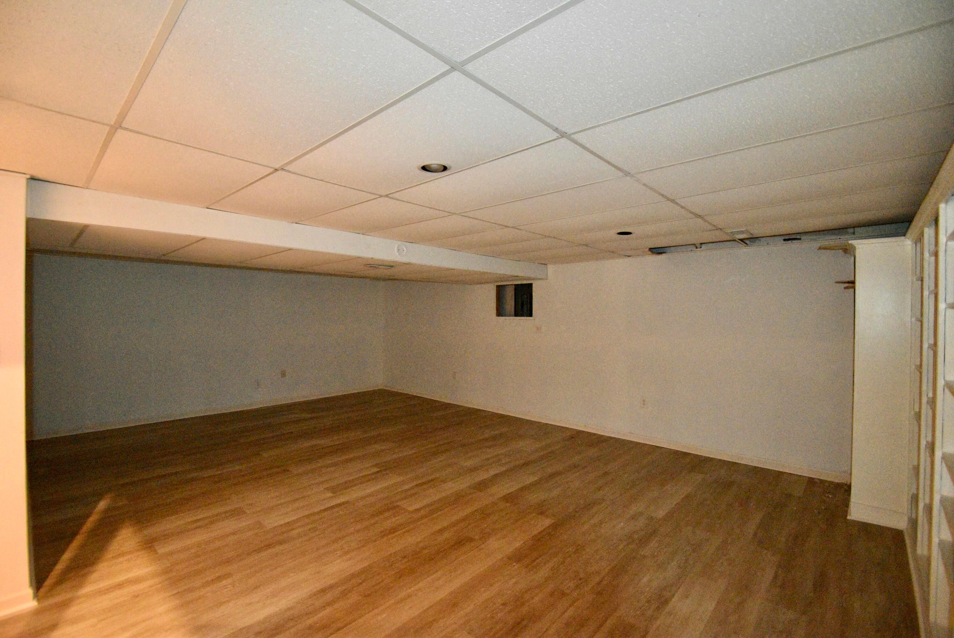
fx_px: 398
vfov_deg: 77.4
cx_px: 477
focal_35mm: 15
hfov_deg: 100.3
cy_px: 319
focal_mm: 10
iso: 6400
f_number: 3.5
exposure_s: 1/60
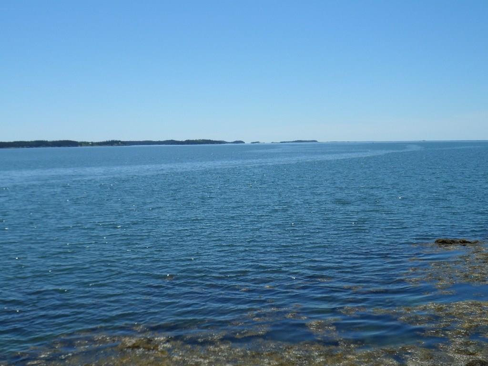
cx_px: 244
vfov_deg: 34.3
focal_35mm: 42
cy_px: 183
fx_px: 592
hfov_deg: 44.8
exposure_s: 1/750
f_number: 4
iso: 80
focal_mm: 6.5
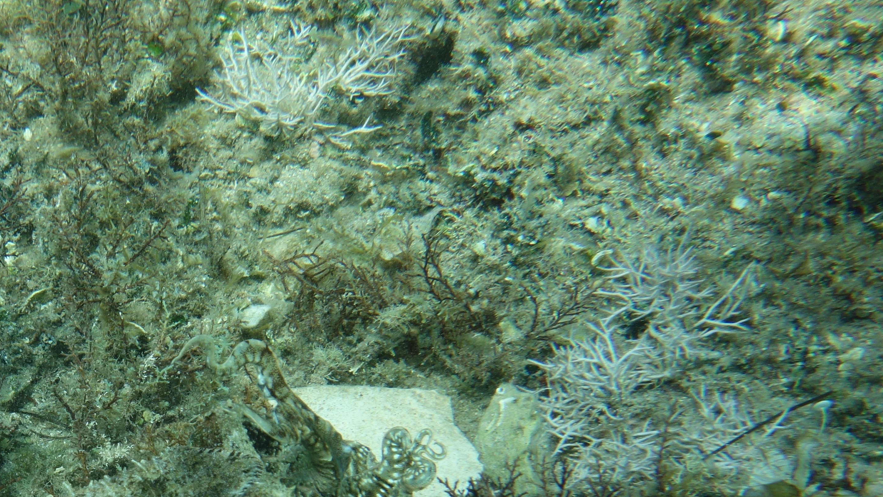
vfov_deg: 20.7
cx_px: 56
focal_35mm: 56
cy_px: 513
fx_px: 1311
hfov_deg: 34.7
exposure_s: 1/250
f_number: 5.6
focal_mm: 10.4
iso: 200
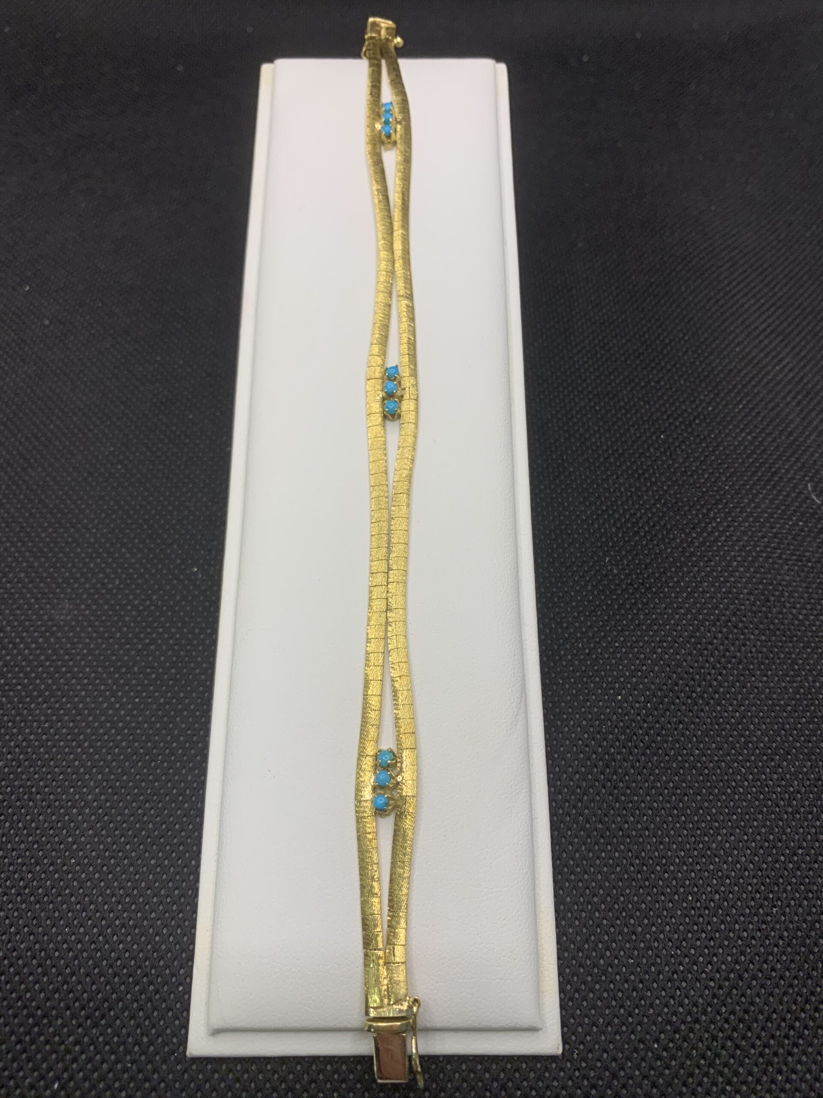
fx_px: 824
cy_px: 549
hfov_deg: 53.1
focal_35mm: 26
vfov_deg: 67.3
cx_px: 412
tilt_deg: -56.5
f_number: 1.8
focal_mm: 4.25
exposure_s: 1/97
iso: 40
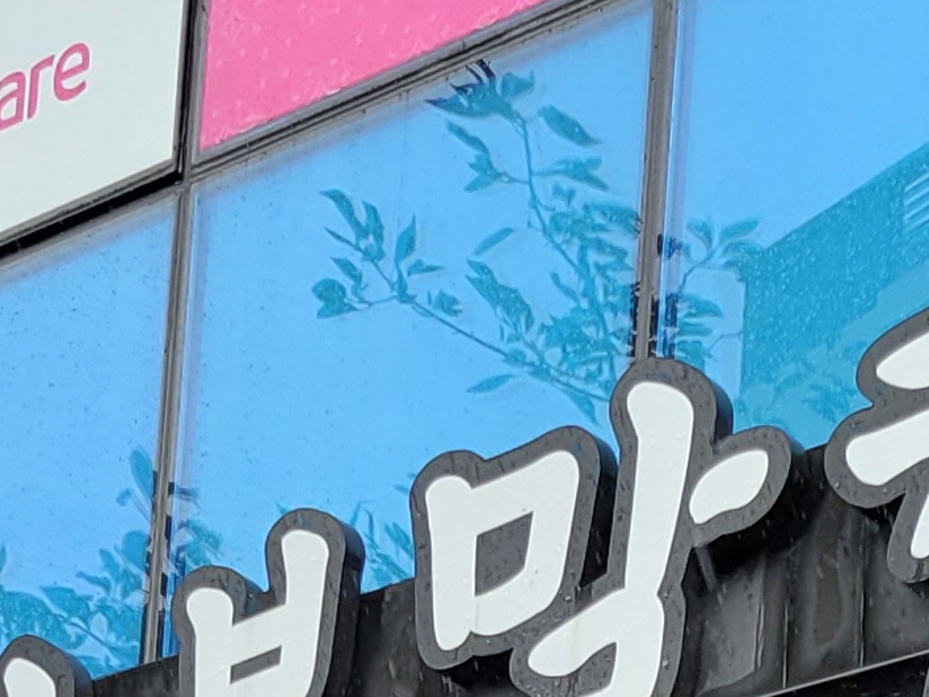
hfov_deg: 13.1
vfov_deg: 8.7
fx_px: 3972
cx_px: -28
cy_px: 1916
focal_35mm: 148
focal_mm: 5.4
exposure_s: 1/345
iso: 40
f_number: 1.8
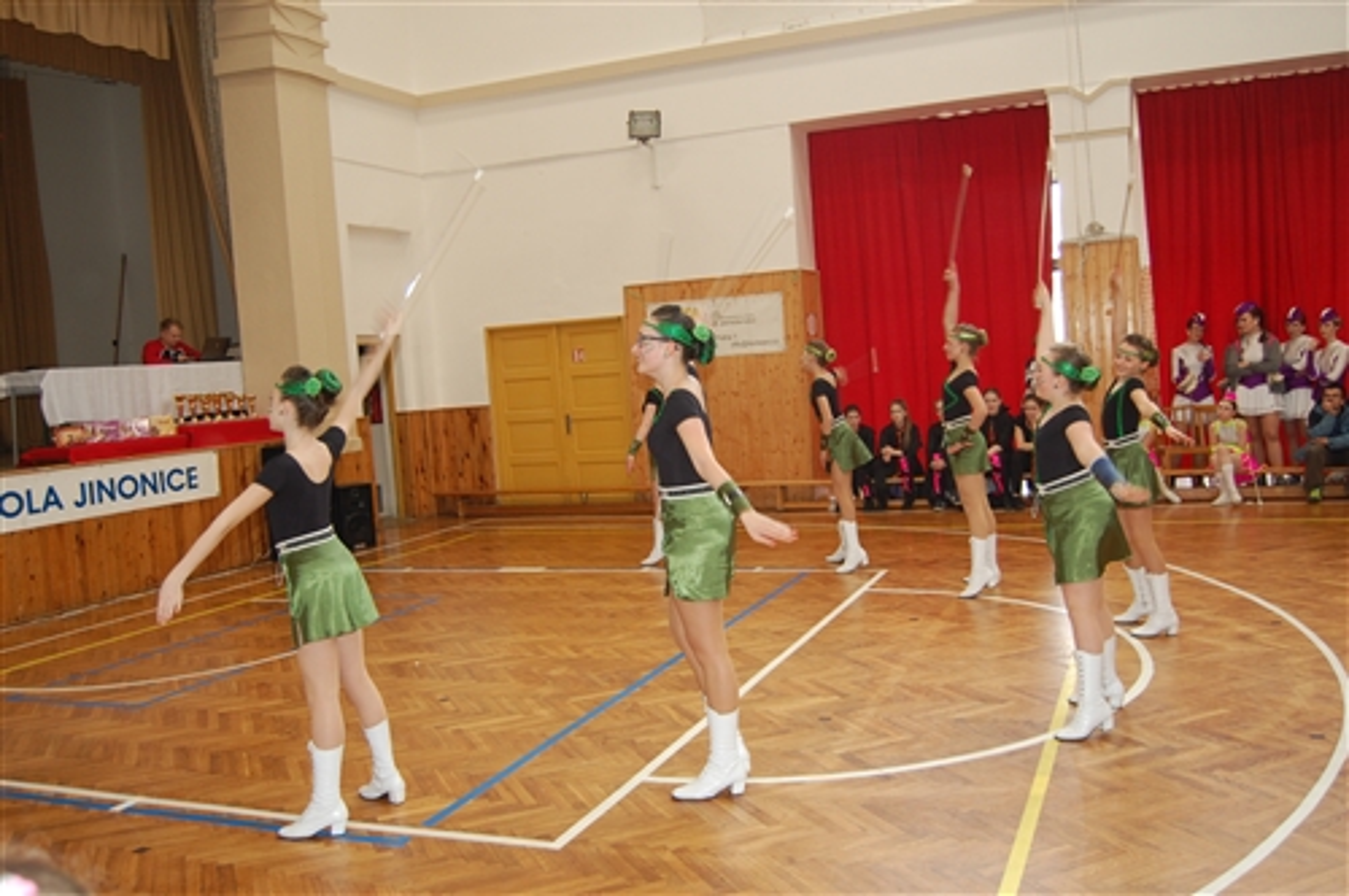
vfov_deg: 39.9
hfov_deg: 57.3
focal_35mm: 33
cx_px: 674
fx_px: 1235
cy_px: 448
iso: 400
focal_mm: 22
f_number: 3.8
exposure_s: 1/60
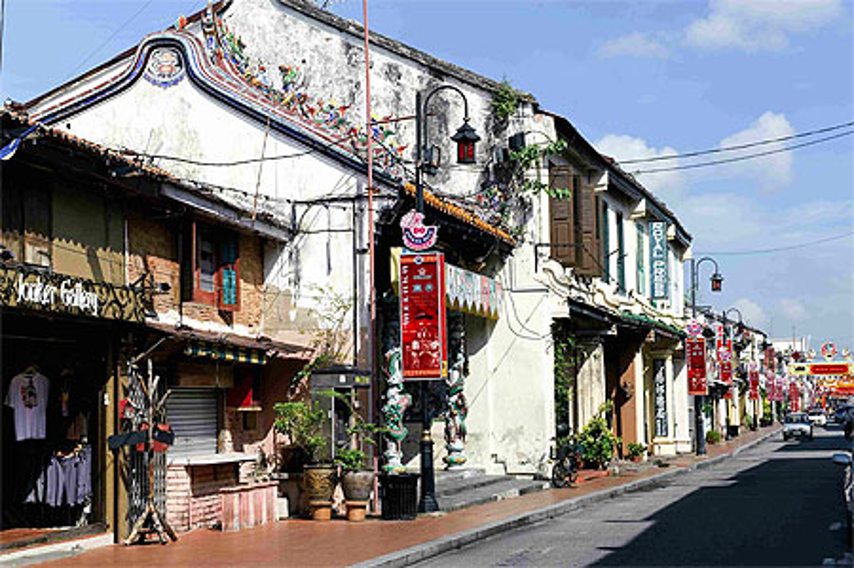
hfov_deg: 32.4
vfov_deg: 21.9
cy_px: 284
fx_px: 1469
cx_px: 427
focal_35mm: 62
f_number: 11
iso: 200
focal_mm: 62
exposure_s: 1/350
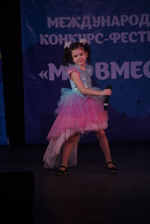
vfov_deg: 8.3
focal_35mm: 248
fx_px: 1550
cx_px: 75
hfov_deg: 5.5
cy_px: 112
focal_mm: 248
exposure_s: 1/400
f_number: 6.3
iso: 2000
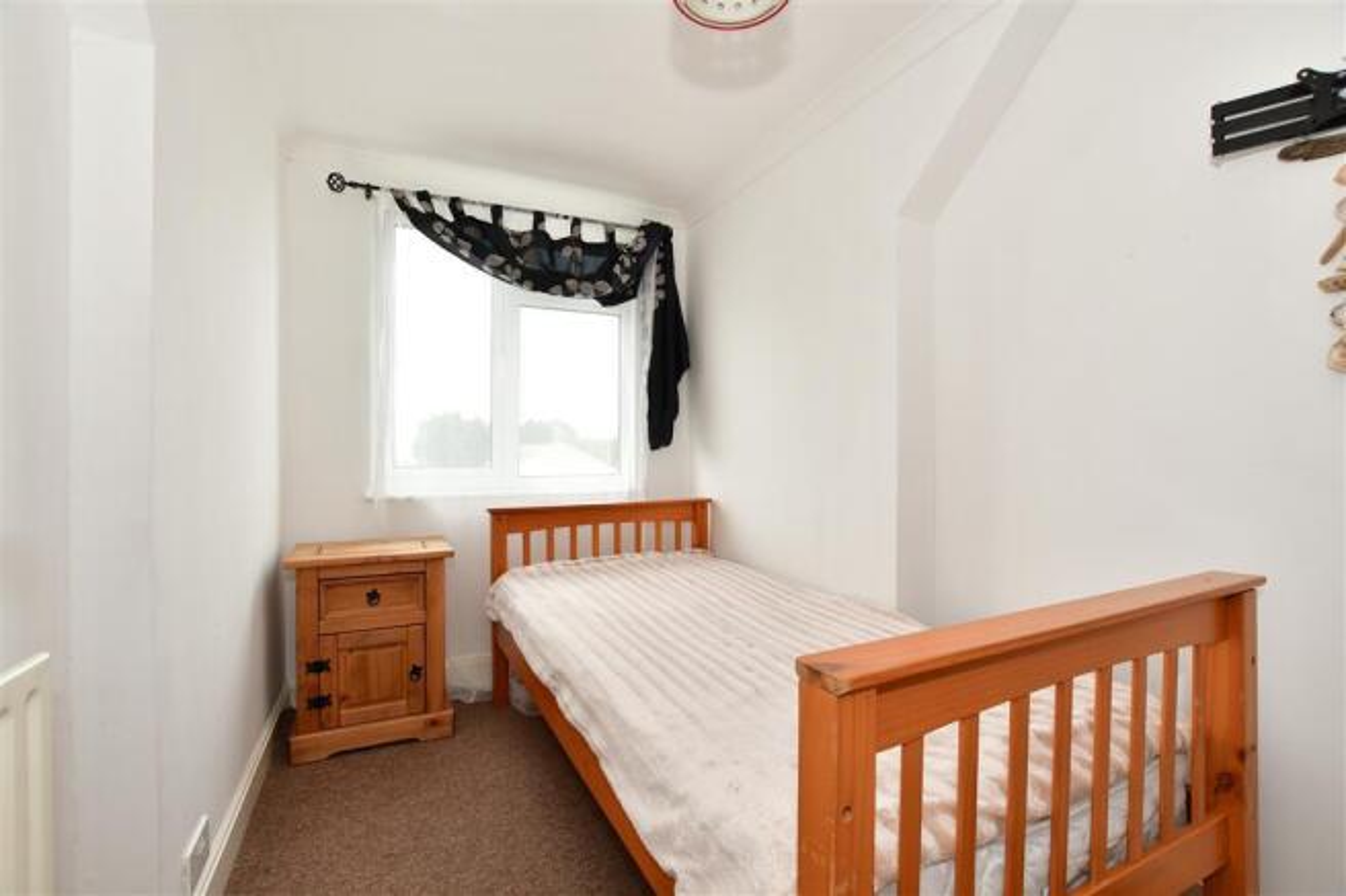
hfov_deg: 81.2
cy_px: 448
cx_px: 673
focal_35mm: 21
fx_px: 785
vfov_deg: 59.5
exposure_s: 1/8
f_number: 5.6
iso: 250
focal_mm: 14
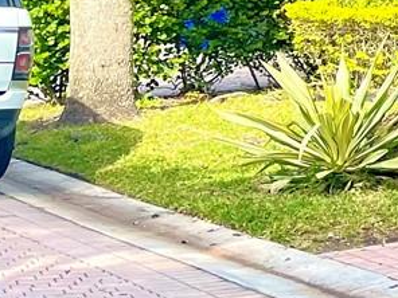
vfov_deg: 10.2
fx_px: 1552
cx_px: 1017
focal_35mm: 135
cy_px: -289
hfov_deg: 11.5
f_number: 1.6
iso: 50
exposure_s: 1/569
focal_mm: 5.1
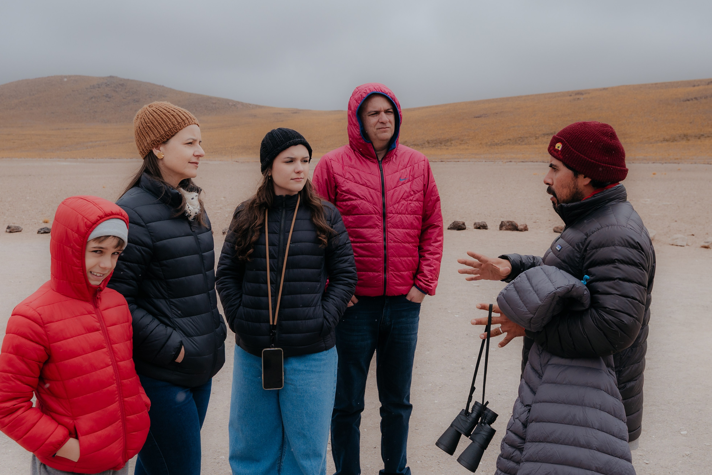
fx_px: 766
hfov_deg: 49.6
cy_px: 204
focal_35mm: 39
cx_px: 416
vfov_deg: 34.4
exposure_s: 1/1000
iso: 125
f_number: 4.5
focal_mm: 22.2
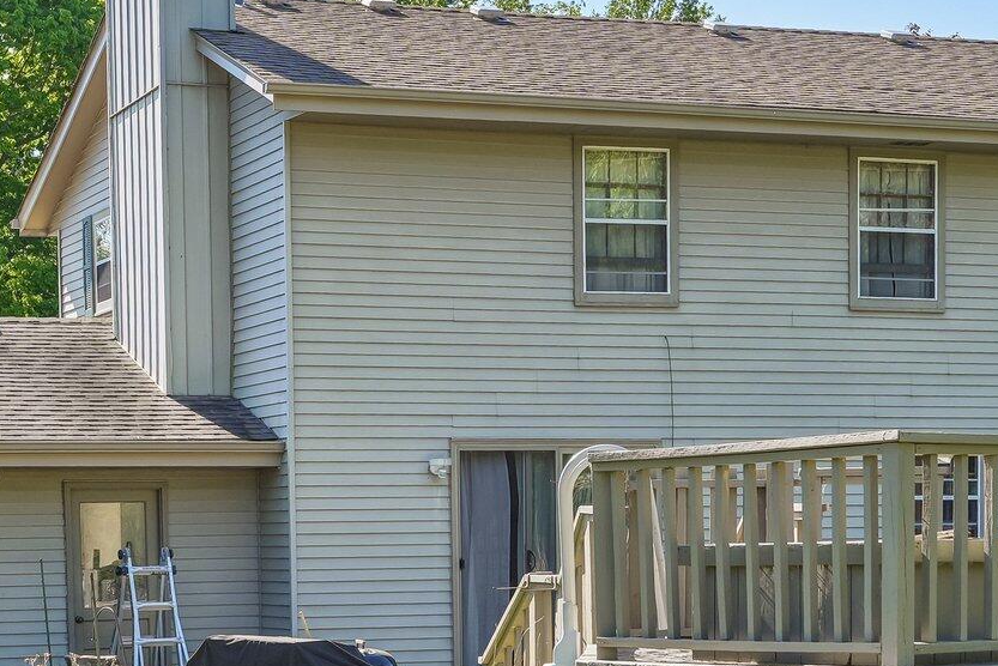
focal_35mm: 86
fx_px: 2385
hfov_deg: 23.6
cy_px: 216
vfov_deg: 15.9
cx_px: 380
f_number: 8
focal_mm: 35
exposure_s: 1/160
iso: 100
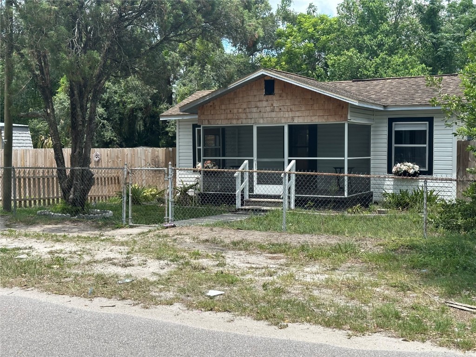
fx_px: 660
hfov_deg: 39.7
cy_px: 178
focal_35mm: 48
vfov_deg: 30.3
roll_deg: +0.3
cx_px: 238
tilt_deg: -2.6
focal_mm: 6.86
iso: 64
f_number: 1.78
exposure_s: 1/1992
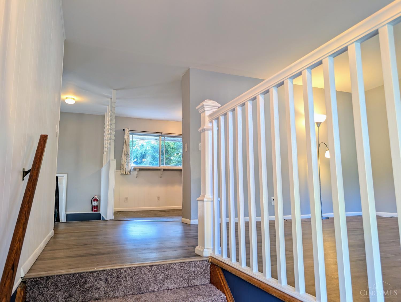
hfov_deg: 71.5
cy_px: 151
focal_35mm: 24
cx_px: 200
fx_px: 278
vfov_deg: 56.9
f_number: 1.68
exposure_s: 1/120
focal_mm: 6.9
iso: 456
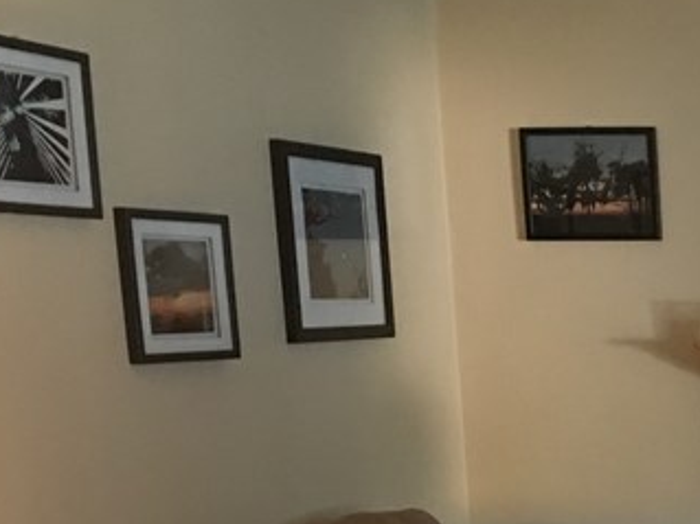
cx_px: 1060
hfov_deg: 18.6
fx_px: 1880
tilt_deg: -11.0
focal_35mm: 93
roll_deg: -0.1
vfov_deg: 15.1
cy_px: 706
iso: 80
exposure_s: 1/4
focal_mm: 4.15
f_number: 2.2
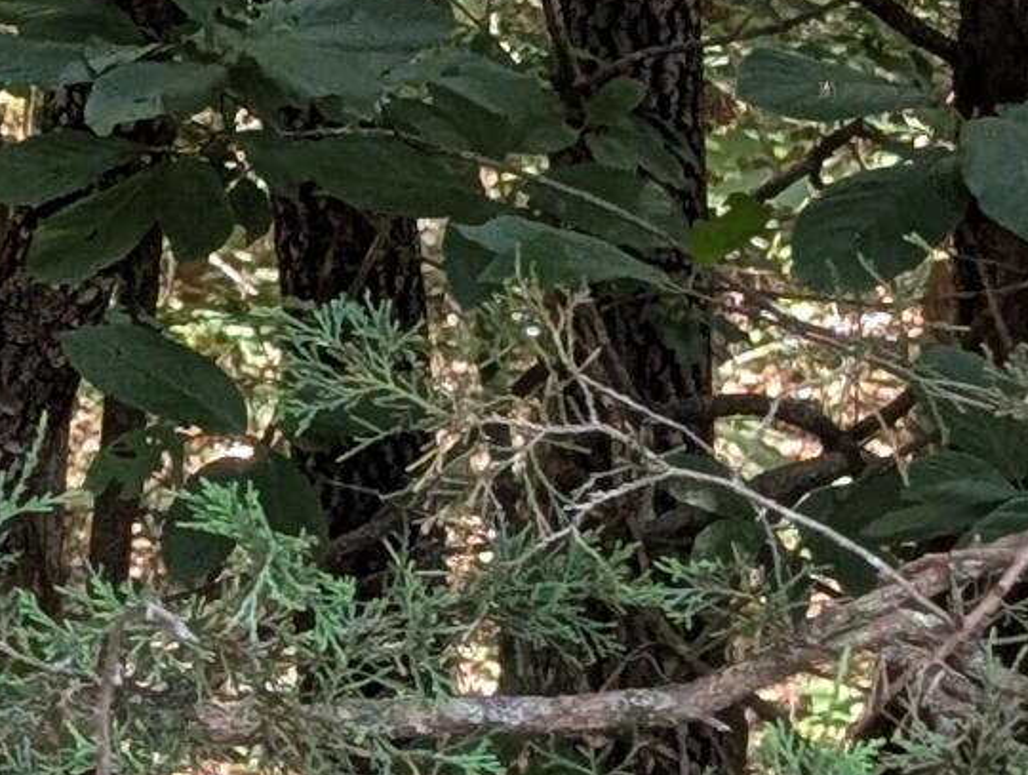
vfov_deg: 5.5
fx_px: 8092
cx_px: -1001
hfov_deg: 7.0
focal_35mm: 272
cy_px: 600
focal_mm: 6.9
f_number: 1.68
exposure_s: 1/157
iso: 59
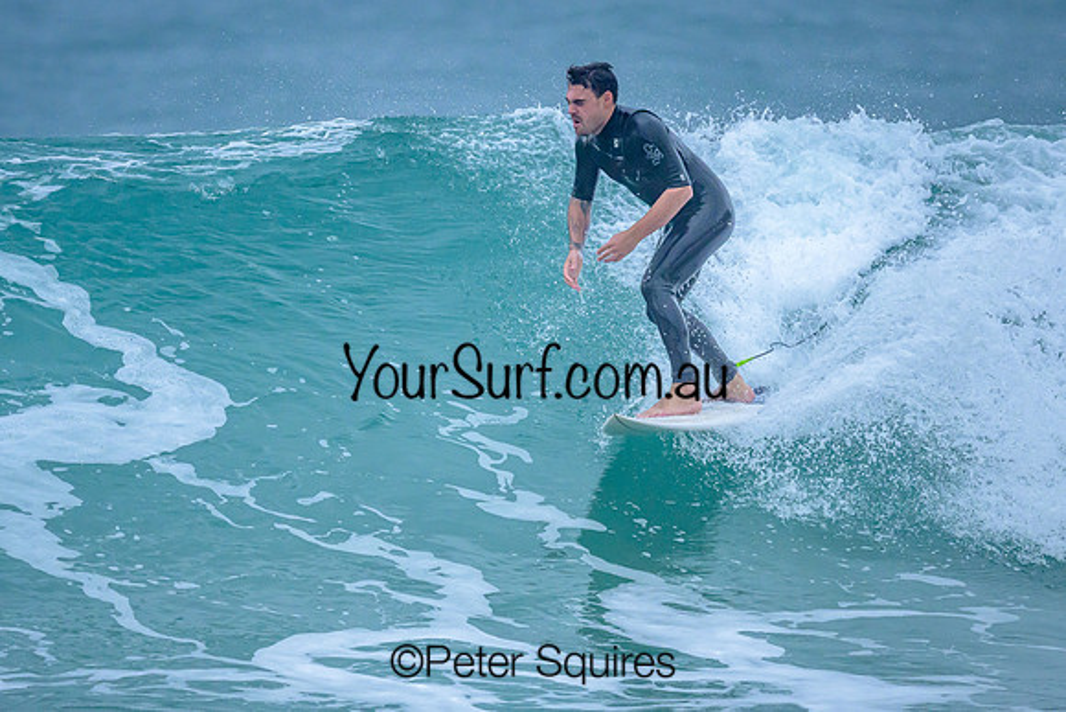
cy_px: 359
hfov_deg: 1.9
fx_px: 32515
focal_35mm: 1098
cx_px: 507
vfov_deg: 1.3
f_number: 6.3
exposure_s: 1/3200
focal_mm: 800
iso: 1800
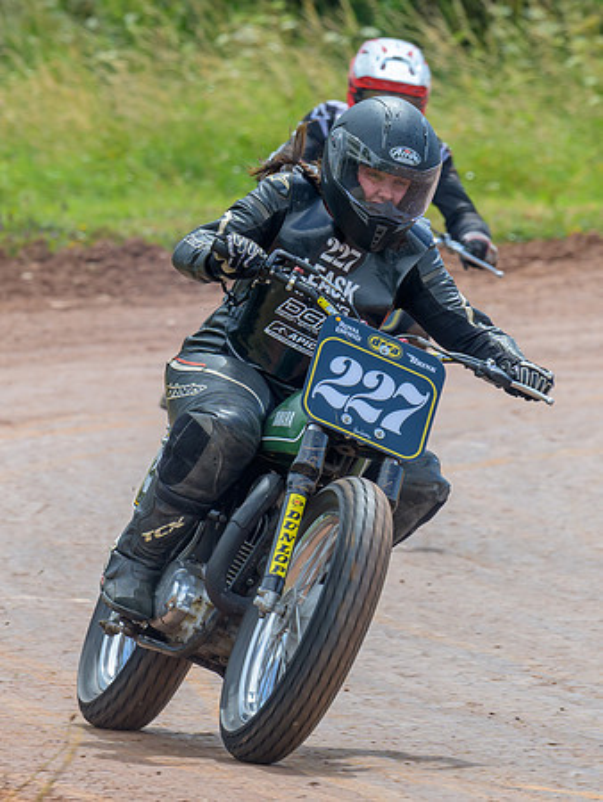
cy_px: 388
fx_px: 11889
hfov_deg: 2.9
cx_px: 494
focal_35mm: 512
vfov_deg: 3.9
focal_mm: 200
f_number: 6.3
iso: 180
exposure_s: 1/400
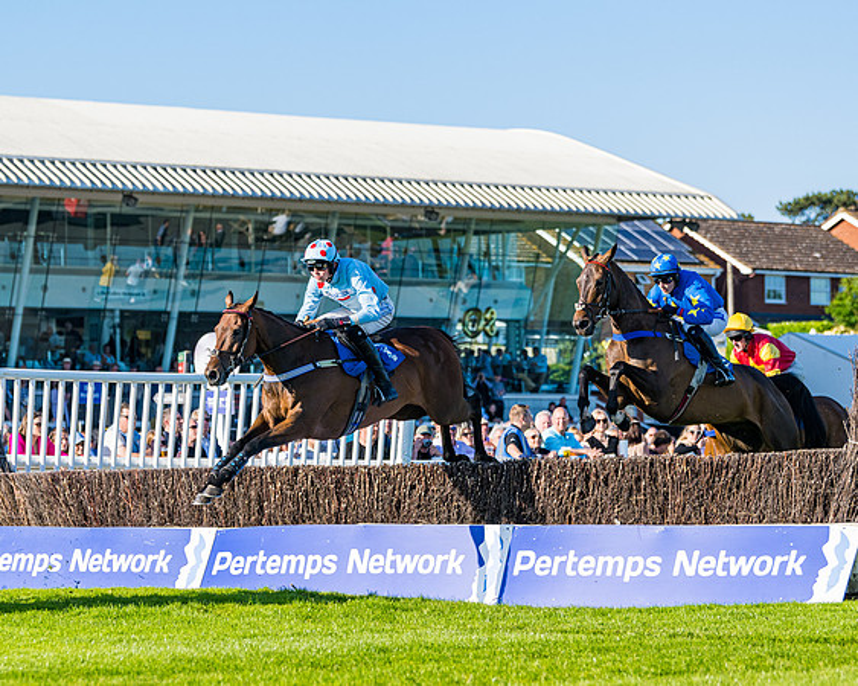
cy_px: 319
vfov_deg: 10.0
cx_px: 372
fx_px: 3923
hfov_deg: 12.5
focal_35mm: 155
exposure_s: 1/2000
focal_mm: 112
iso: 200
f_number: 4
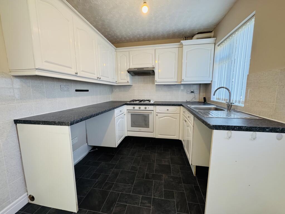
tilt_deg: -7.6
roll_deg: +0.0
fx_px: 115
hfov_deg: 102.1
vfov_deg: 85.7
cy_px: 107
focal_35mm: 14
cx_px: 142
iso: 320
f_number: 2.2
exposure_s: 1/100
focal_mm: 2.22
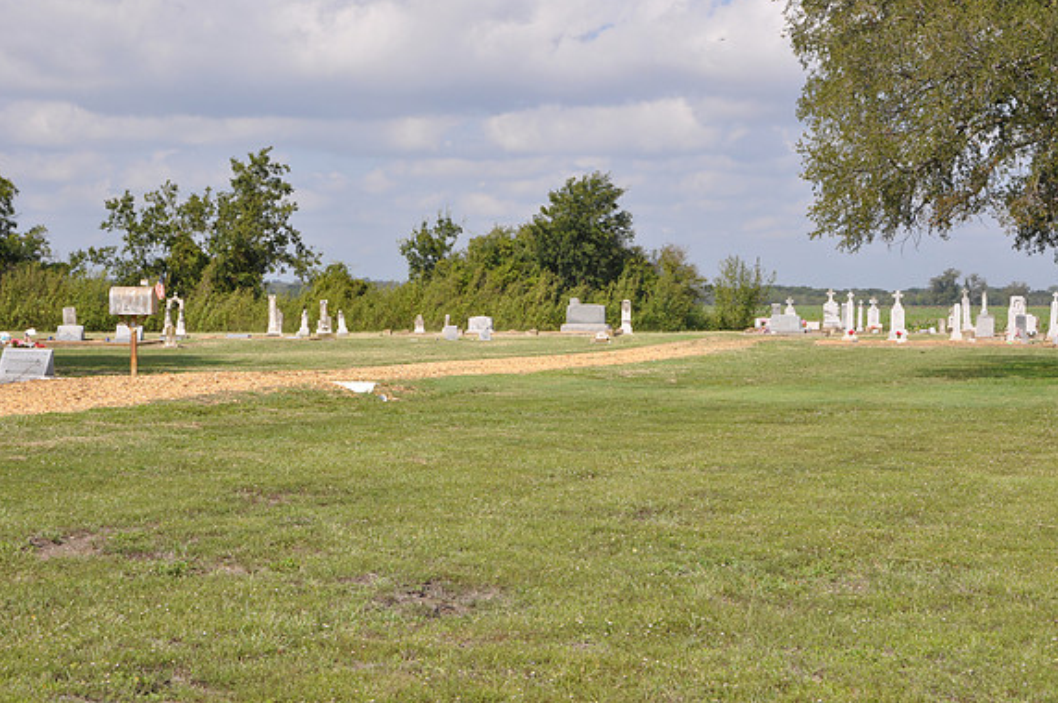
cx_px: 533
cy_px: 349
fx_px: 2143
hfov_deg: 27.7
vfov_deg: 18.6
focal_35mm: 73
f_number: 13
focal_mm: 48
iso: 200
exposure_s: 1/160
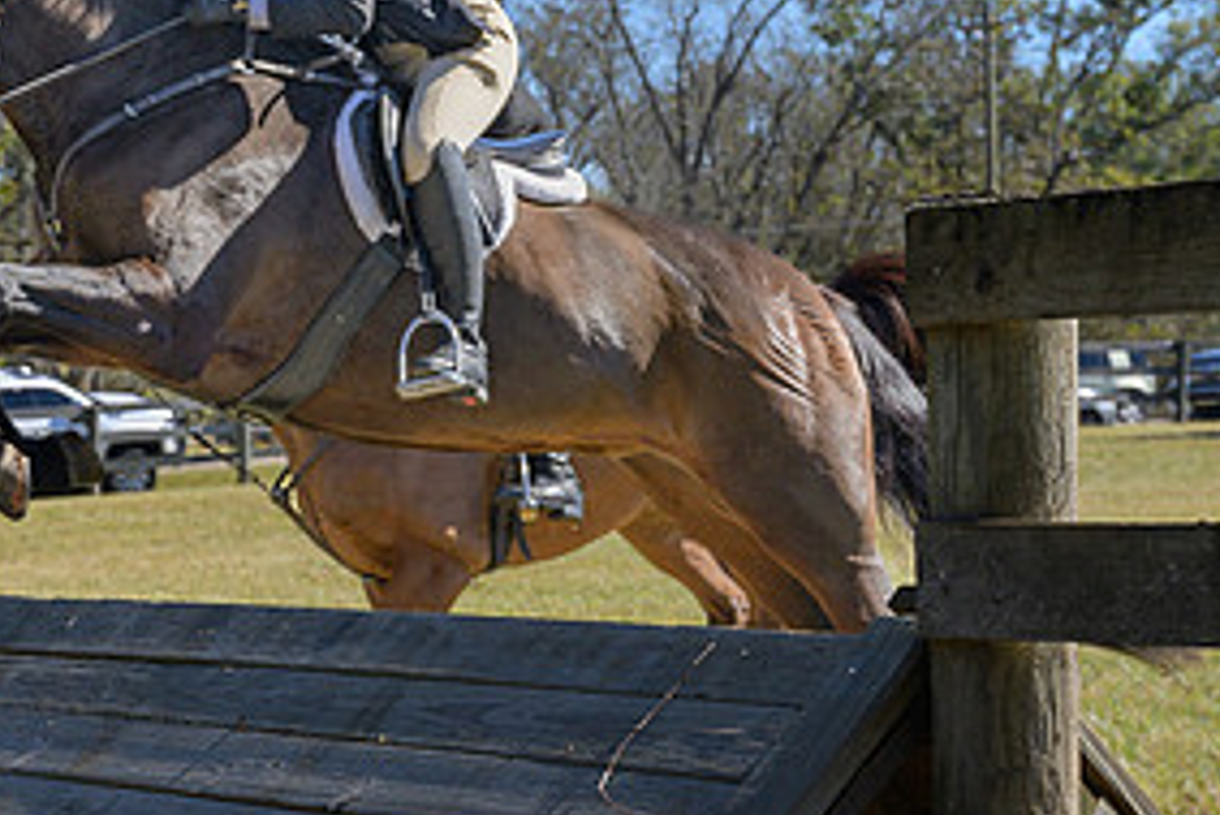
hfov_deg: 17.9
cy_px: 138
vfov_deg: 12.1
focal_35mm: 113
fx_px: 3831
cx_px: 171
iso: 200
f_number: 5.6
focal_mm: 44
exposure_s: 1/800
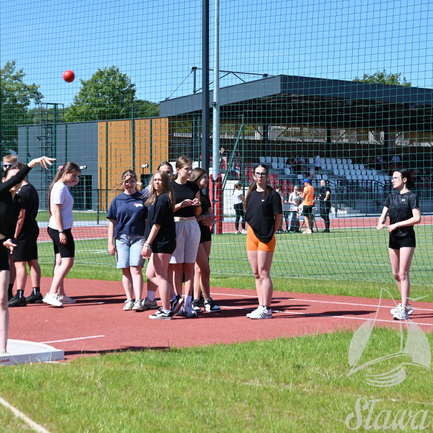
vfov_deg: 19.3
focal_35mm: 90
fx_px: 1274
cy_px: 218
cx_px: 107
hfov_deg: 19.2
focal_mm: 70
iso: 100
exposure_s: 1/320
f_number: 6.3
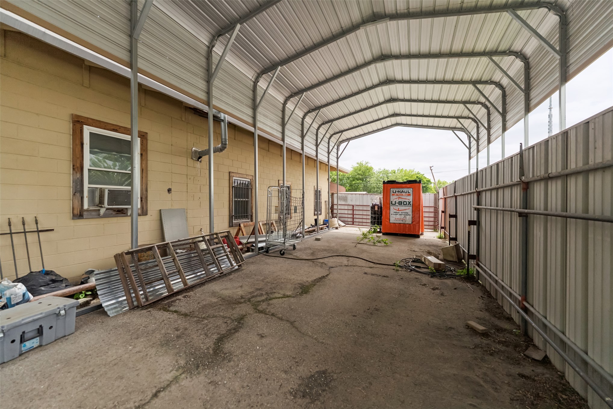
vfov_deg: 81.2
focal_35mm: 14
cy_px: 204
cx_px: 306
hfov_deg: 104.3
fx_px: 238
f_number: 2.8
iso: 400
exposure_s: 1/3200
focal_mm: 14
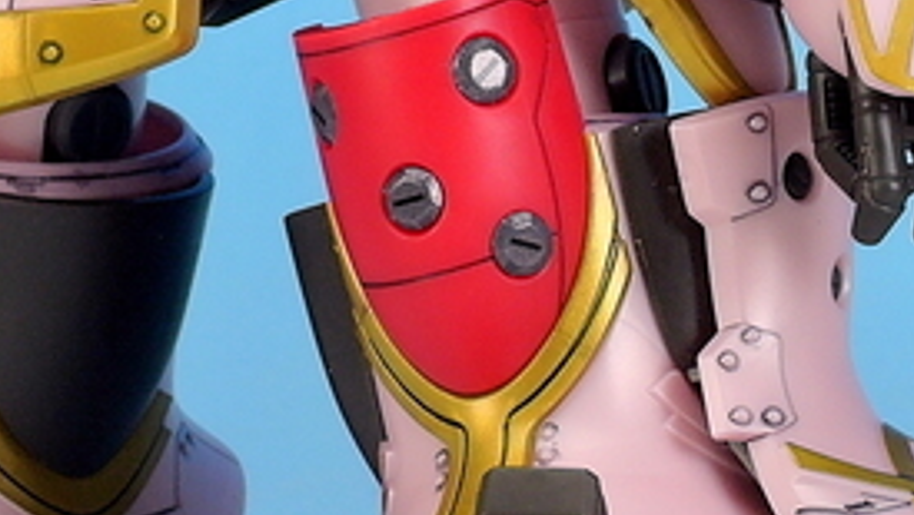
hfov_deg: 8.8
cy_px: -253
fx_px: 5892
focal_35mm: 243
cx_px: 1100
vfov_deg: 5.0
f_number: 7.3
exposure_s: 1/4
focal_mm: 12.8
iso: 80
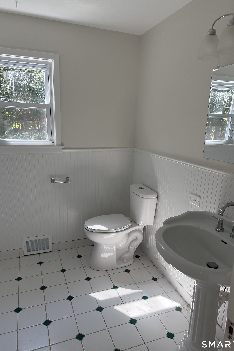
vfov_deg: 71.5
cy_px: 175
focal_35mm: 25
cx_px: 123
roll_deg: -2.2
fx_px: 244
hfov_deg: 51.3
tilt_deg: -11.8
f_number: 1.78
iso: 200
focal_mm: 6.76
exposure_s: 1/228
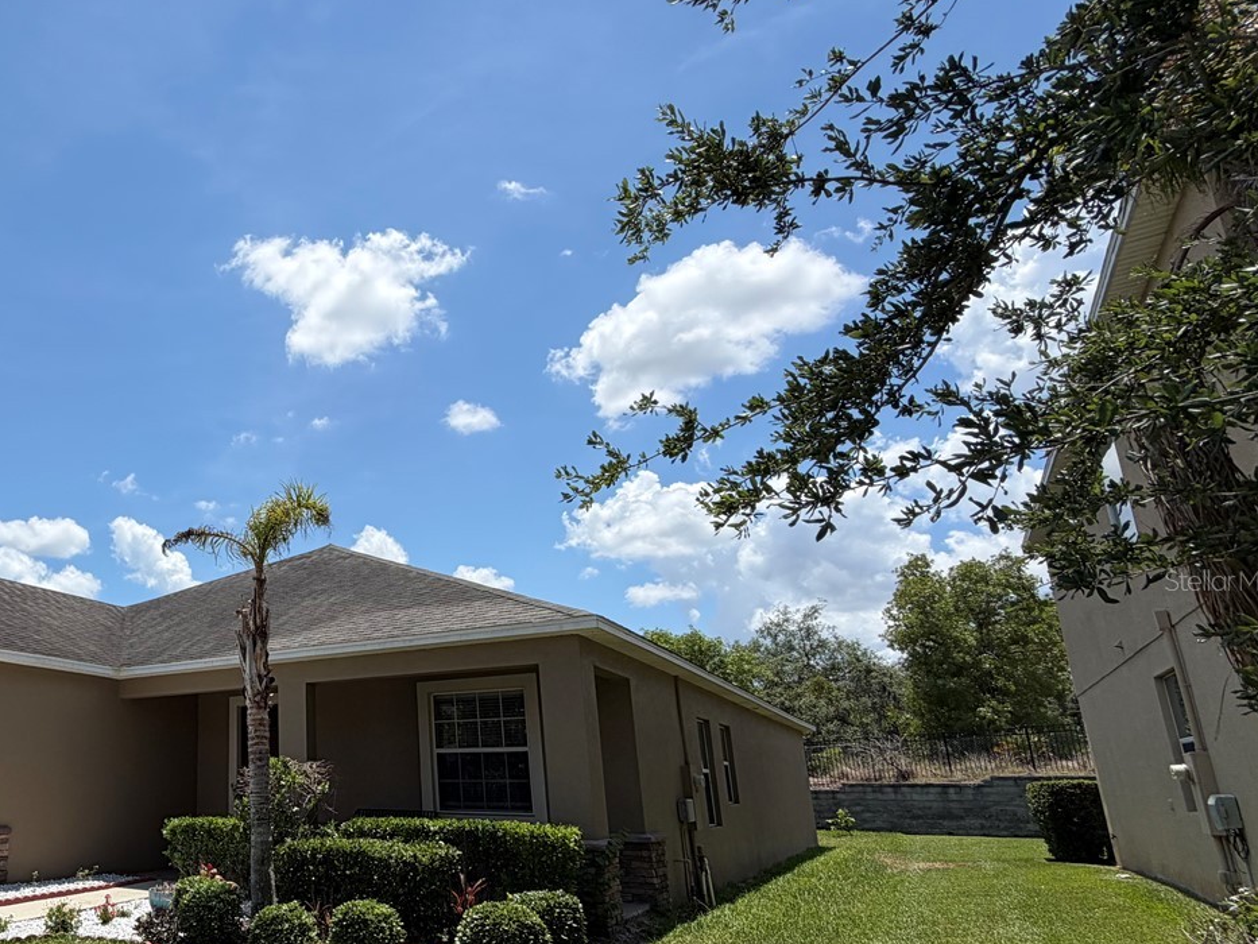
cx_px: 213
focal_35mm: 24
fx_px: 872
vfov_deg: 56.3
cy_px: 580
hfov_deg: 63.9
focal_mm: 2.22
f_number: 2.2
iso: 20
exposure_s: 1/1033
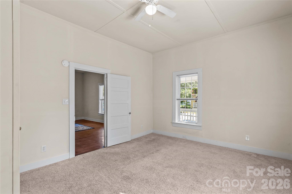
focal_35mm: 16
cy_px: 97
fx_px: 130
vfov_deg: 73.7
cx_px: 146
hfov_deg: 96.7
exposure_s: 1/5
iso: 100
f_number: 8
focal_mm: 16
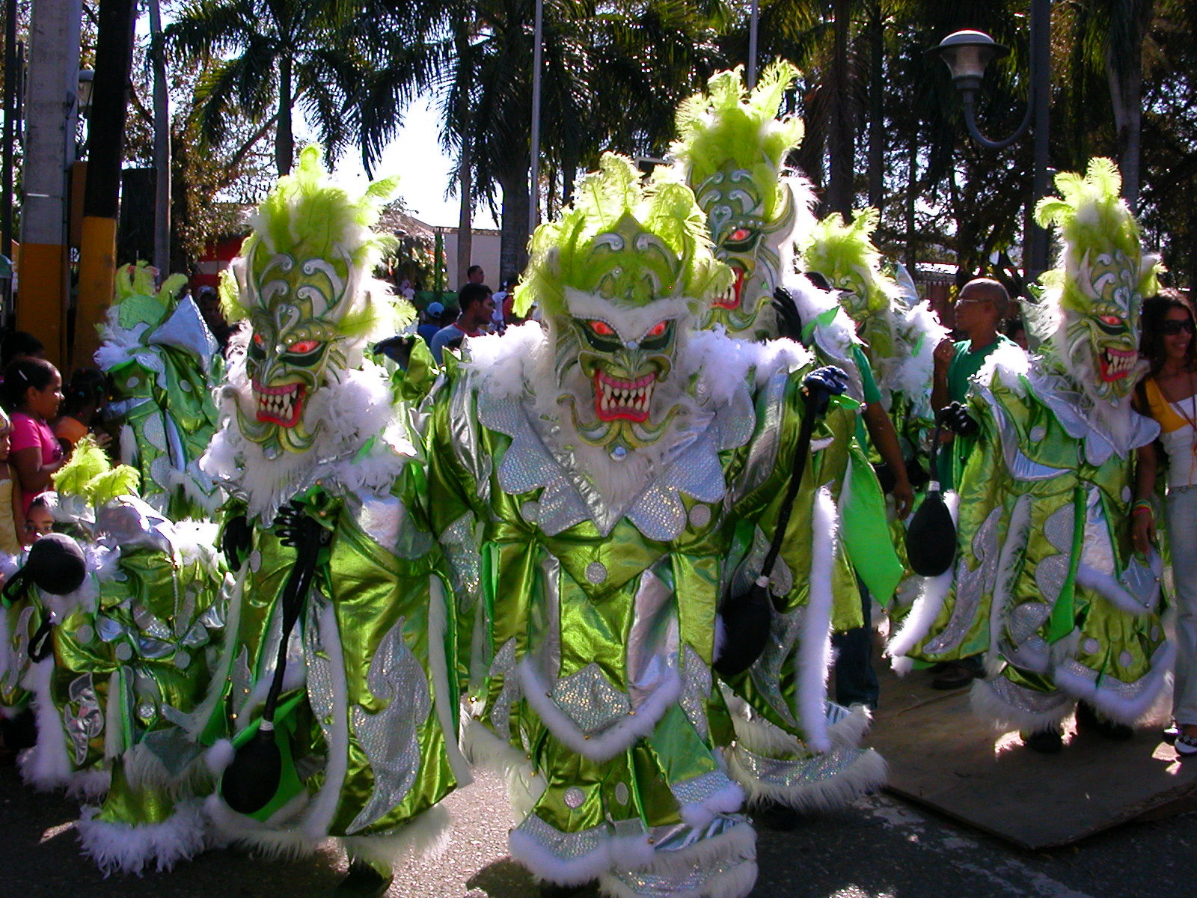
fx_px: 1279
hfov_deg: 50.1
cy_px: 449
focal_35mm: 37
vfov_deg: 38.7
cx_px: 598
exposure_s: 1/428
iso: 100
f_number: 4.5
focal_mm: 5.6
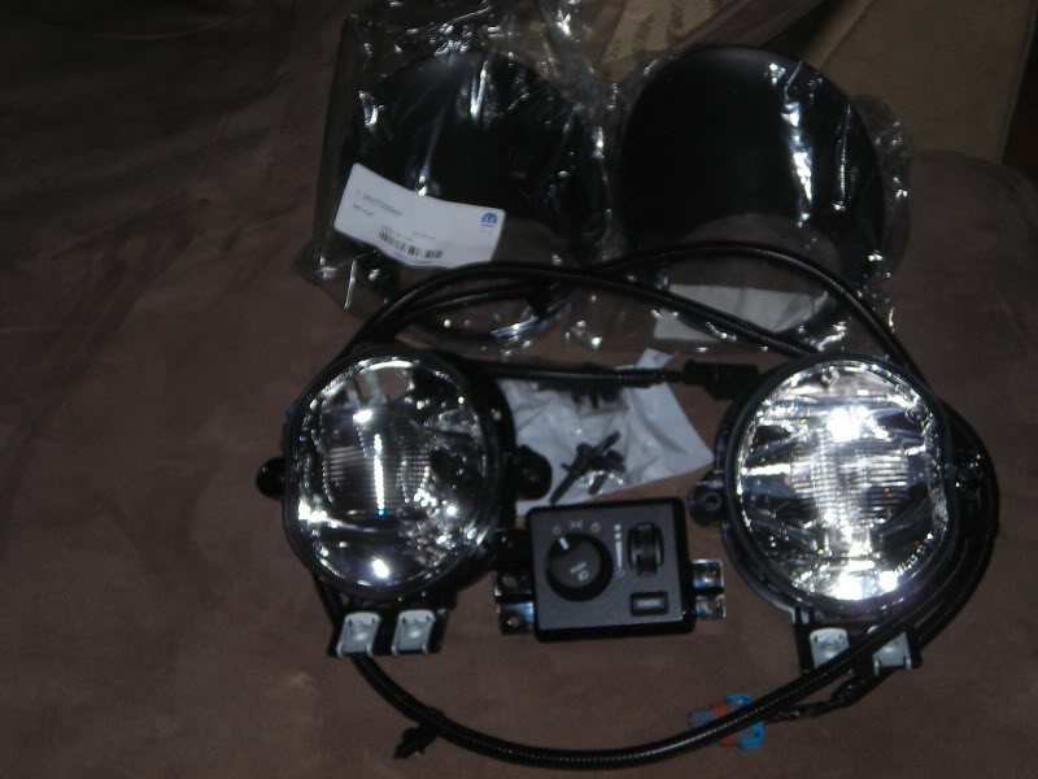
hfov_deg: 25.3
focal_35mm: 77
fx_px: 2309
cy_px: 390
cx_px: 519
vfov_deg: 19.1
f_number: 4.2
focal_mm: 12.7
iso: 50
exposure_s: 1/120
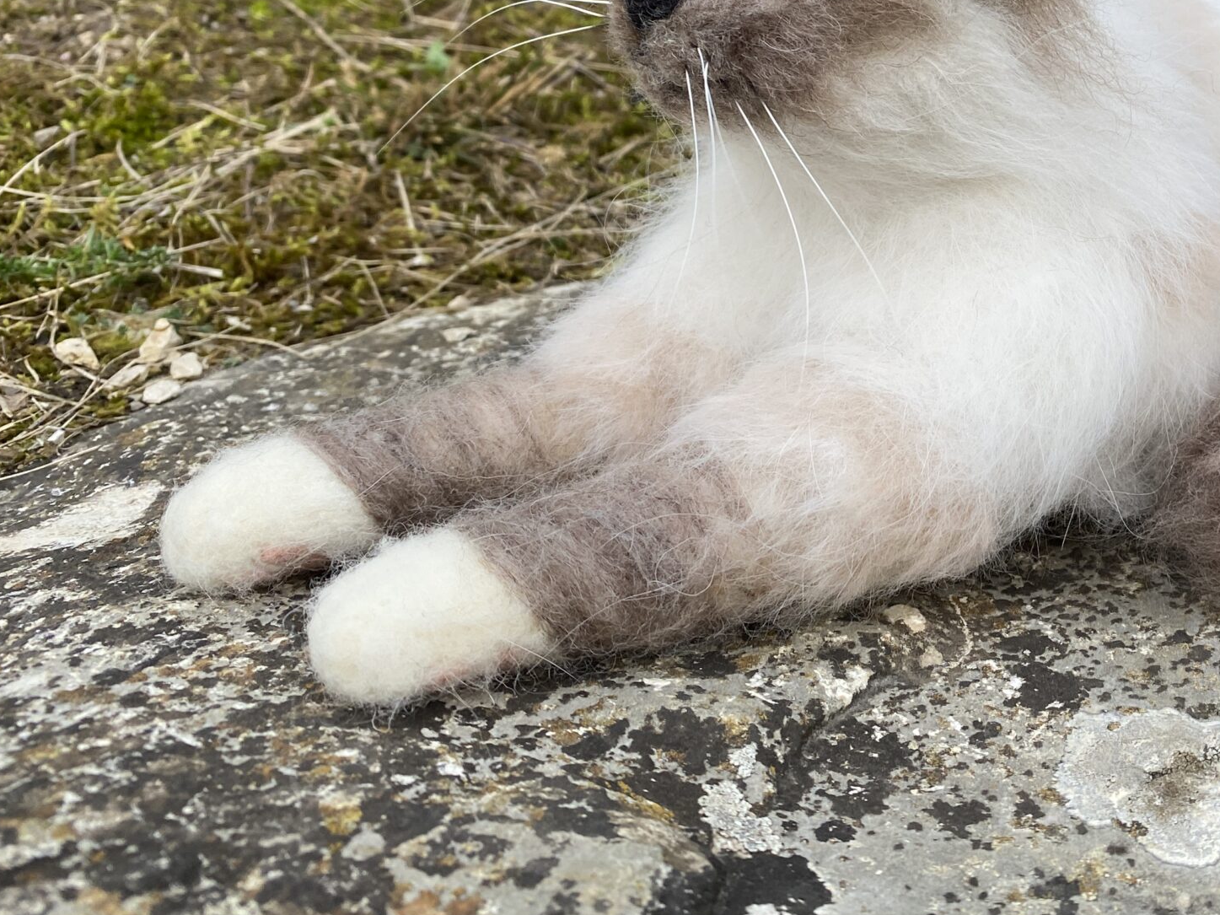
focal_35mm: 46
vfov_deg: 30.9
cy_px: 223
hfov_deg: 39.3
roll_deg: +0.2
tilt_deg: -21.1
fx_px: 1621
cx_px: 1015
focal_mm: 4.25
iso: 80
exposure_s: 1/121
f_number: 1.8
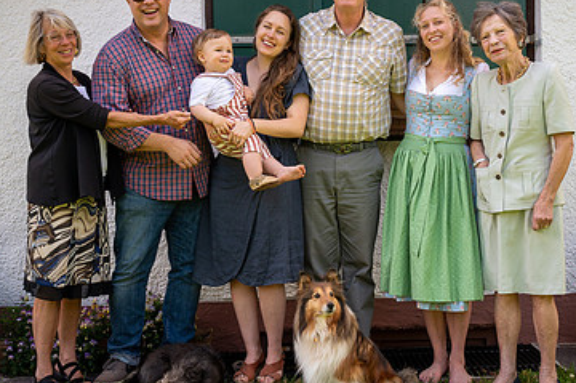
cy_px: 184
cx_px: 341
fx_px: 863
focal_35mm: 54
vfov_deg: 25.0
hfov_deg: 36.8
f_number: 8
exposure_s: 1/200
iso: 250
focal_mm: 33.5
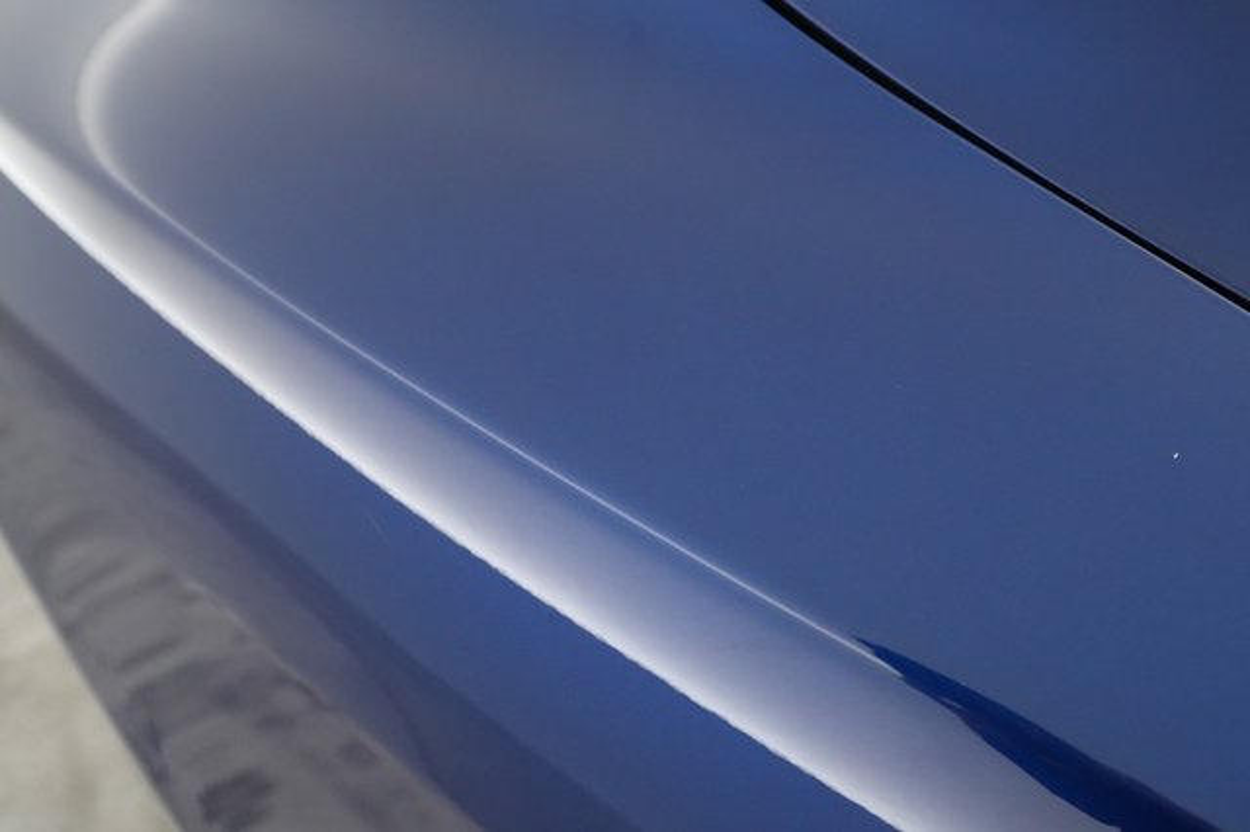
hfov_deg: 65.5
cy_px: 416
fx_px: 972
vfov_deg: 46.4
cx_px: 625
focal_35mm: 28
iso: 6400
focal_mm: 28
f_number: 5.6
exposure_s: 1/100
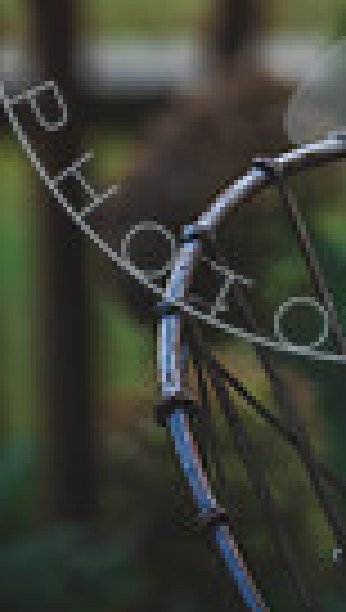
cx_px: 593
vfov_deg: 3.1
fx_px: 11247
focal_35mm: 693
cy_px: -396
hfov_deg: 1.8
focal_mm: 200
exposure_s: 1/400
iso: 500
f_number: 2.8
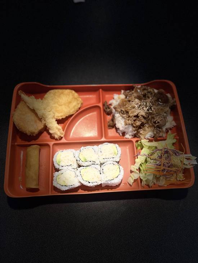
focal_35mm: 26
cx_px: 99
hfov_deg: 53.1
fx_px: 198
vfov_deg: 67.3
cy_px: 132
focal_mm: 5.1
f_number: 1.6
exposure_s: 1/40
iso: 400
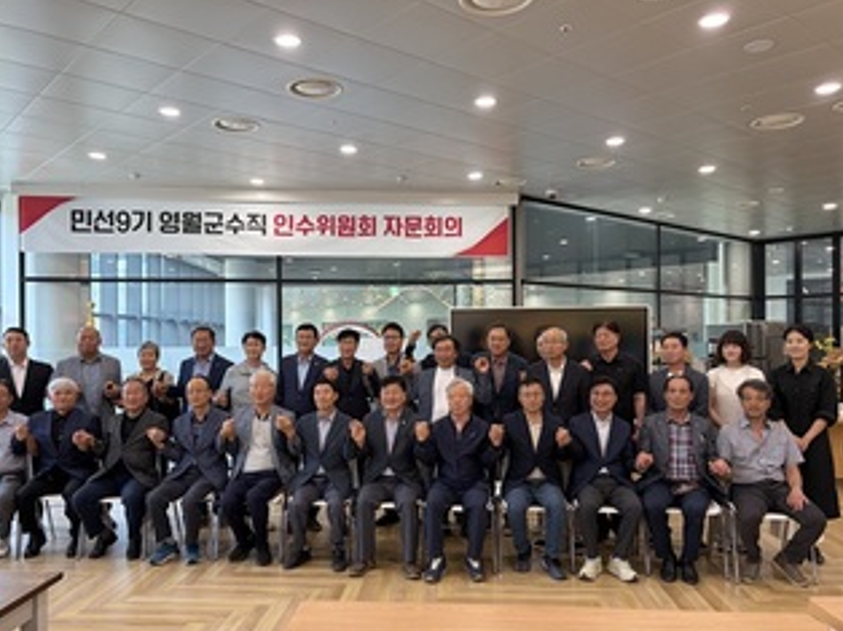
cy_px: 338
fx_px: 706
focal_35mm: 29
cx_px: 395
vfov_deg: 48.1
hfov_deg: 61.6
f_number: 1.6
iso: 100
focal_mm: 5.96
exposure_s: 1/120
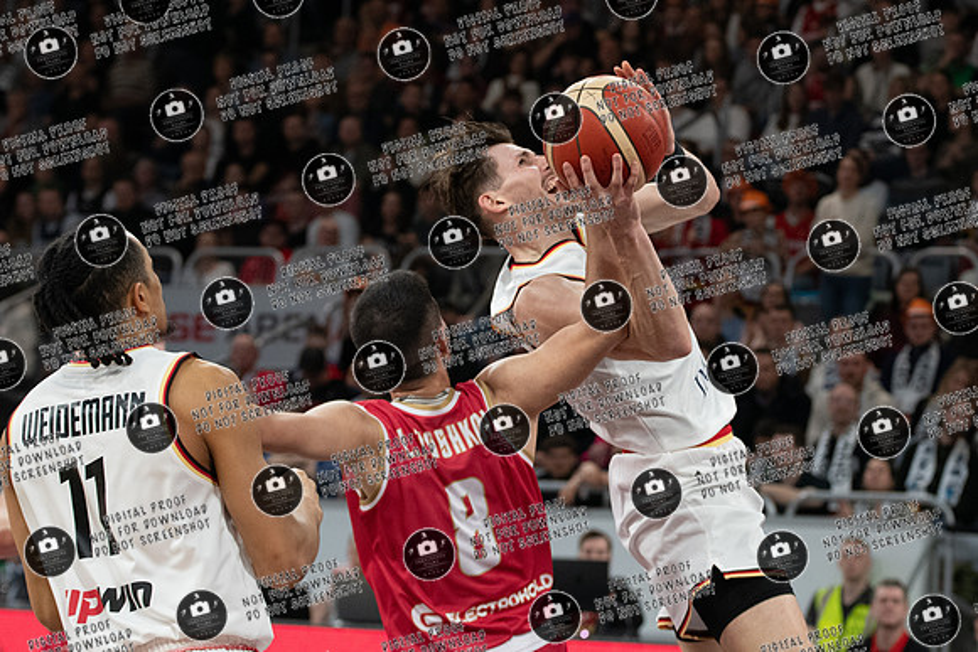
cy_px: 217
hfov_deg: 12.9
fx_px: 4335
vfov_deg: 8.6
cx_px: 658
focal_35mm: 160
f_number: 3.2
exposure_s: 1/1000
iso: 1600
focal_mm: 75
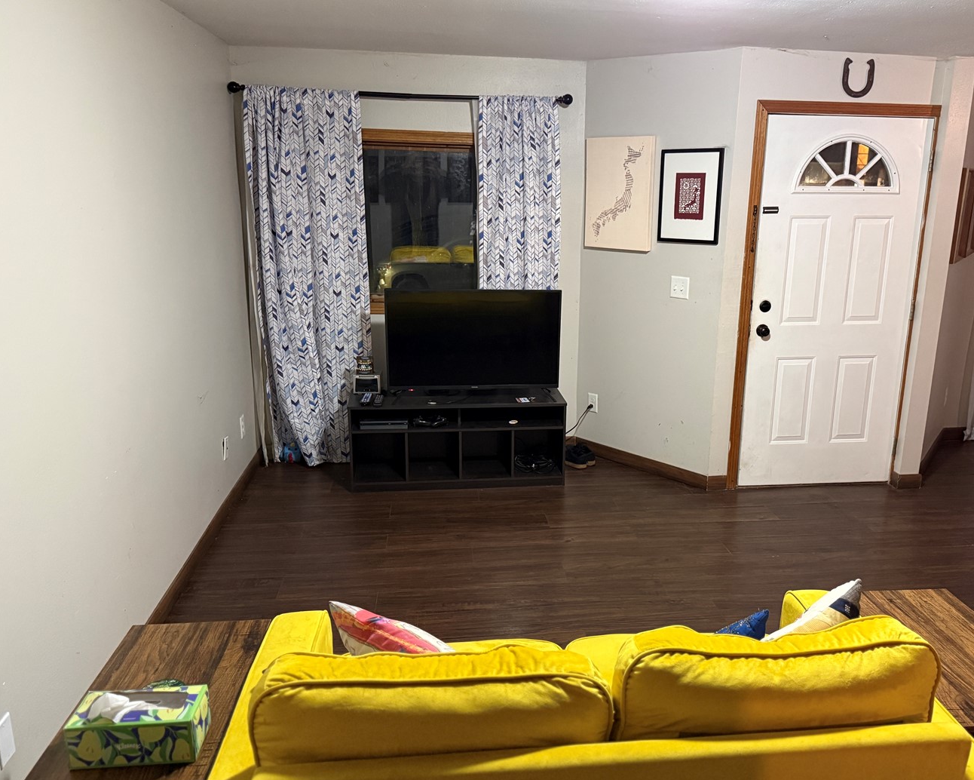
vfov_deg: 50.0
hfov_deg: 60.2
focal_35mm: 29
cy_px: 404
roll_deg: -0.6
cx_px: 552
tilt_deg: -14.0
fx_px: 836
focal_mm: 6.76
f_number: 1.78
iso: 800
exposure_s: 1/40
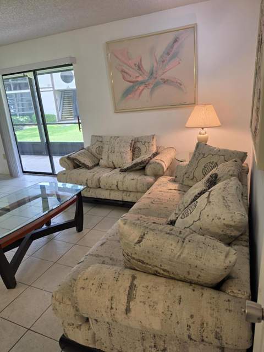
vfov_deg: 73.9
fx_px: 234
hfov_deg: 58.9
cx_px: 132
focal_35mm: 23
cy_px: 176
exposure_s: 1/120
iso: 50
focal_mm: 6.5
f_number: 1.4
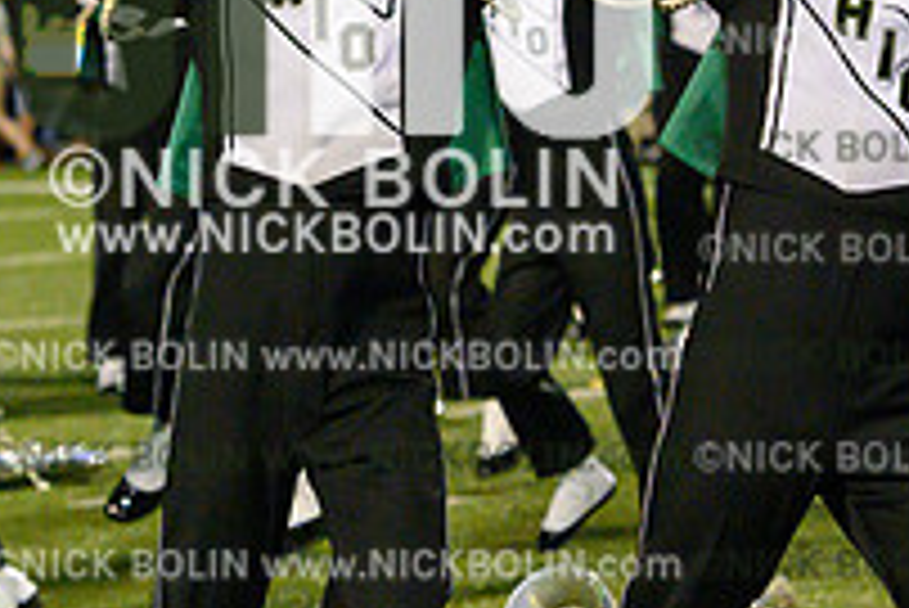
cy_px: 43
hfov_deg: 6.8
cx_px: 333
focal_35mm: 301
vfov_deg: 4.6
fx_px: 7605
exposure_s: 1/1600
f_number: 4
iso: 10000
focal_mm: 105
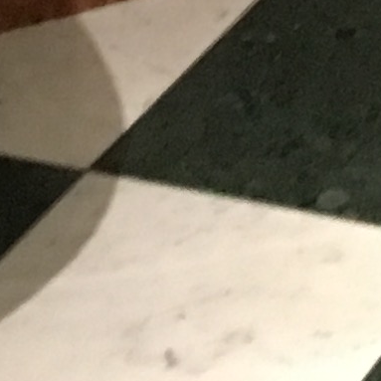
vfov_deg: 5.7
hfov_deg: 6.0
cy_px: -1021
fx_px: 3362
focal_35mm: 270
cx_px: 1158
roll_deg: -0.5
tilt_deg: -16.2
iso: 200
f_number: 2.2
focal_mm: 4.15
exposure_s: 1/20
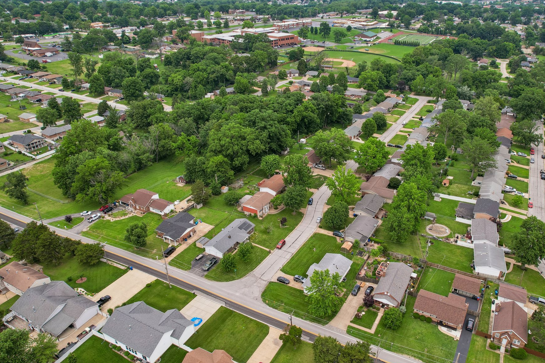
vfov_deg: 49.5
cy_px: 173
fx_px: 394
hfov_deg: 69.2
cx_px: 301
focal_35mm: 26
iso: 100
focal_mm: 8.4
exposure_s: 1/1250
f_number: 2.8
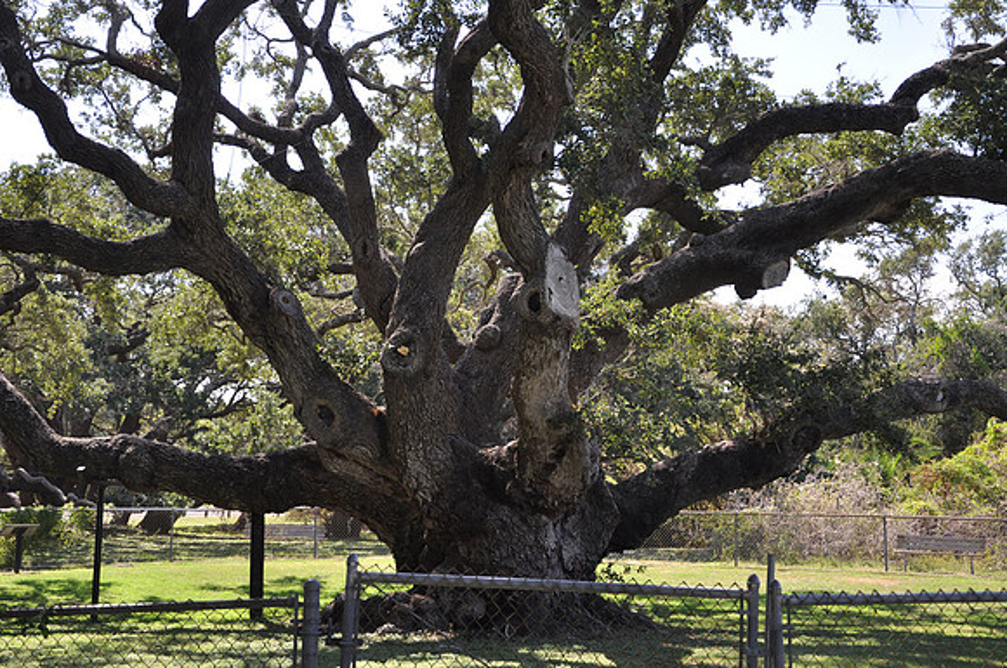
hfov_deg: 33.4
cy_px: 334
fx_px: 1676
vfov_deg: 22.6
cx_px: 504
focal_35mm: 60
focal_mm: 40
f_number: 4.5
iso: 320
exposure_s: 1/200
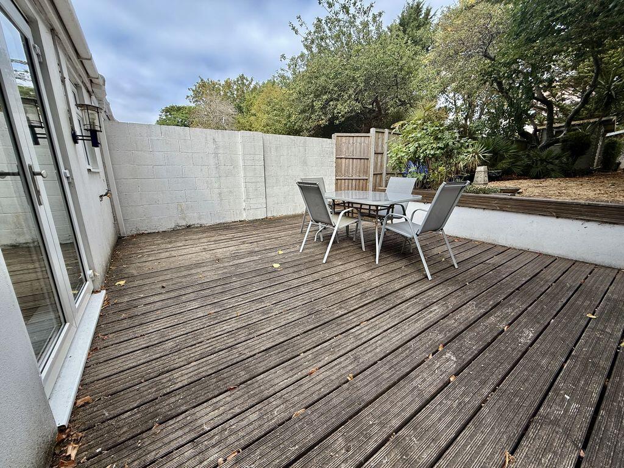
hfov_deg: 102.1
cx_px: 312
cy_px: 234
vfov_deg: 85.7
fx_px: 252
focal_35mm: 14
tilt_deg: -13.8
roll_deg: +0.1
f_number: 2.2
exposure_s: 1/510
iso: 50
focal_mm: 2.22
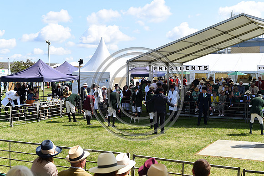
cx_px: 132
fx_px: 366
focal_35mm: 50
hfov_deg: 39.6
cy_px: 88
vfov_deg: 27.0
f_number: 5.6
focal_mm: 50
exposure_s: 1/1250
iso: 220
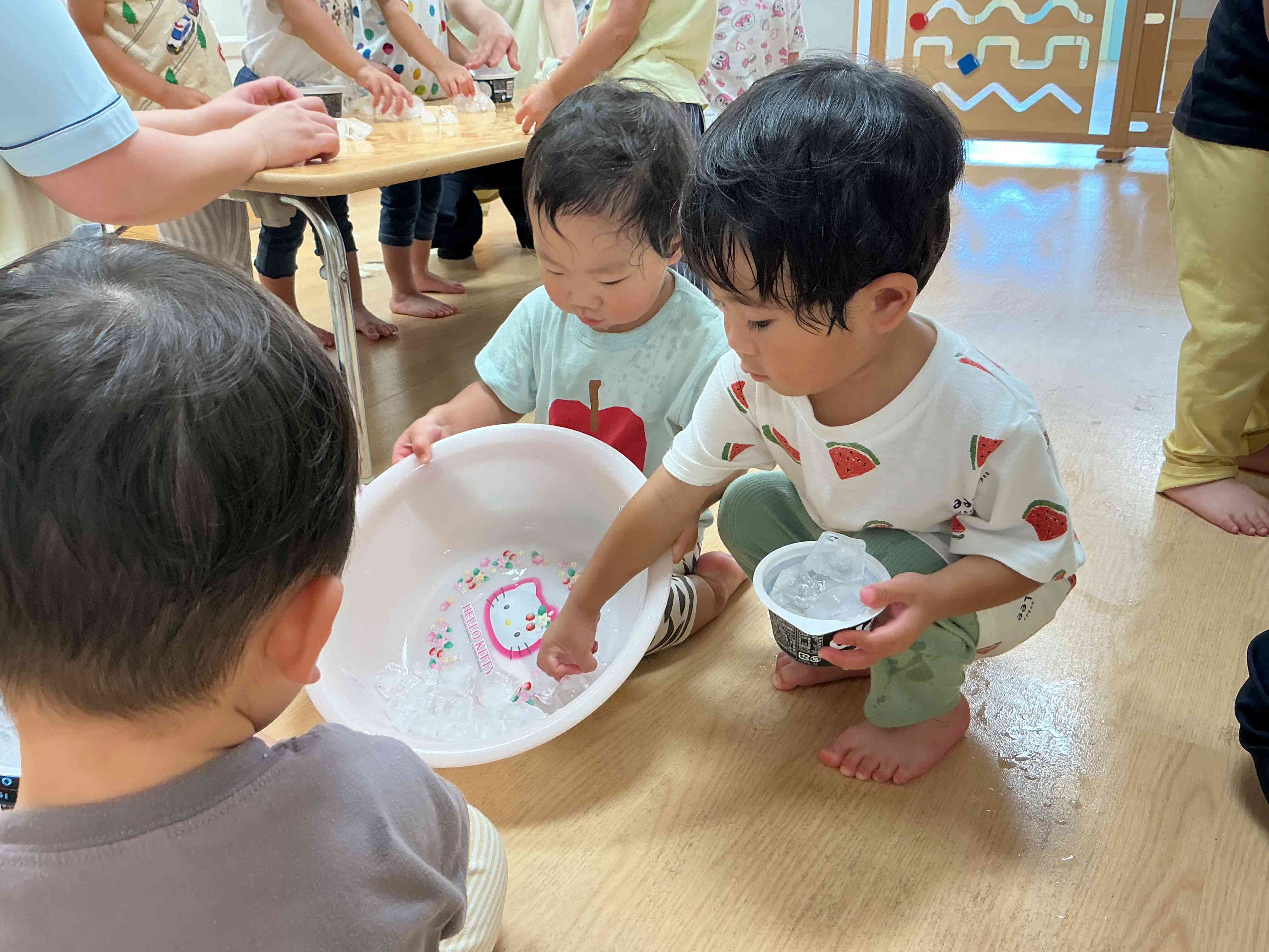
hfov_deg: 61.7
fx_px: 1063
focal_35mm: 29
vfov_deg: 48.2
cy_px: 476
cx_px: 634
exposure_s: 1/60
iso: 50
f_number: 1.8
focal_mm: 3
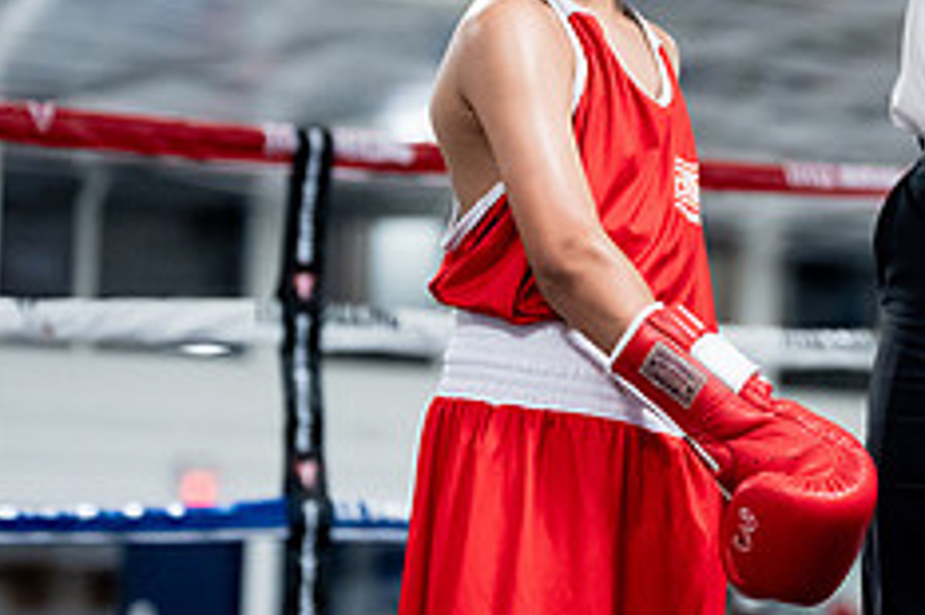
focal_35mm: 157
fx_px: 4031
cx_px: 1000
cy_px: 101
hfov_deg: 12.9
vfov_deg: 8.7
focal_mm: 63
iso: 4000
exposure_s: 1/800
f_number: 2.2
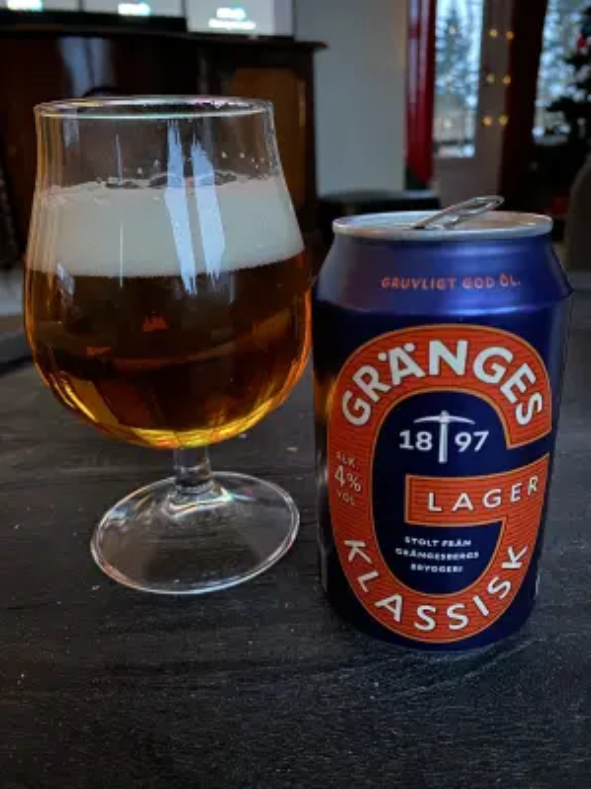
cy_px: 394
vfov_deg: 67.3
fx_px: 592
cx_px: 296
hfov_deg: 53.1
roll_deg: +1.8
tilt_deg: -20.4
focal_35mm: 26
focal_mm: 4.25
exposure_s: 1/8
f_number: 1.8
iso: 800
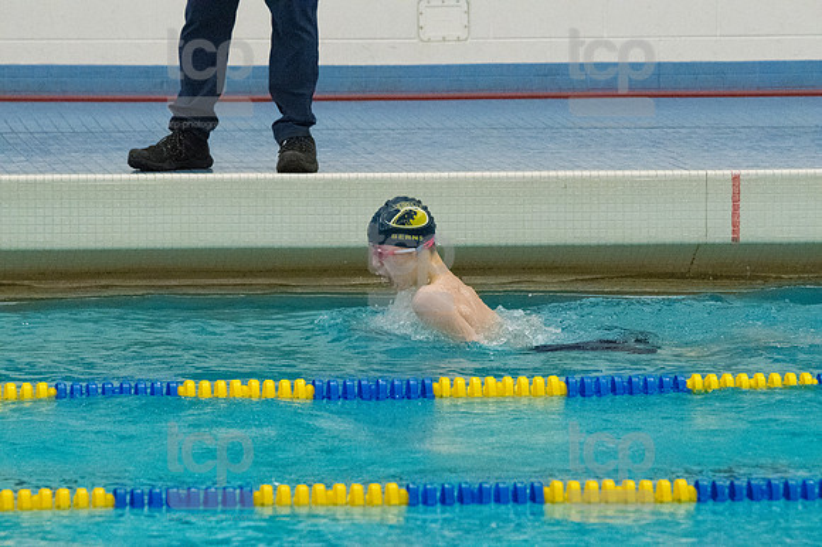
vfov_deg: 4.7
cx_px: 411
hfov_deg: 7.1
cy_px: 274
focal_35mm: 292
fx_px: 6663
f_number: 5
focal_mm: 195
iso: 10000
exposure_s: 1/1250
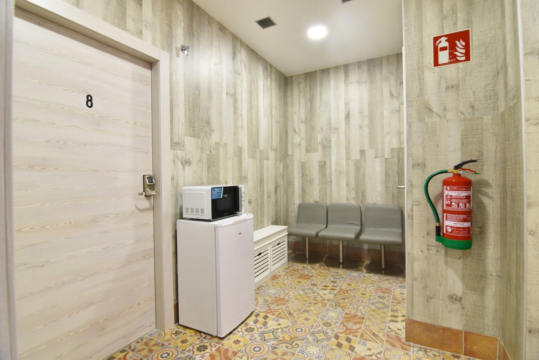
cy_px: 180
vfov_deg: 72.1
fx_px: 247
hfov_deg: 95.0
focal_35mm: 16
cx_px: 270
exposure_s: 1/3
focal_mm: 11
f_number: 5.6
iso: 100
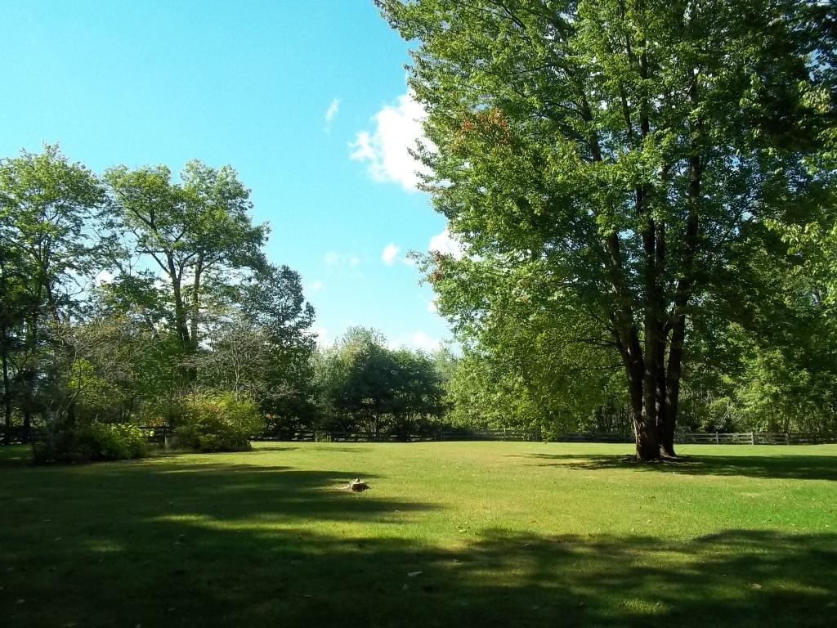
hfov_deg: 56.8
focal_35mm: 32
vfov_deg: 44.2
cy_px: 314
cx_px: 418
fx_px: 774
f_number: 5.5
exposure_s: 1/200
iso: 80
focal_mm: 5.7
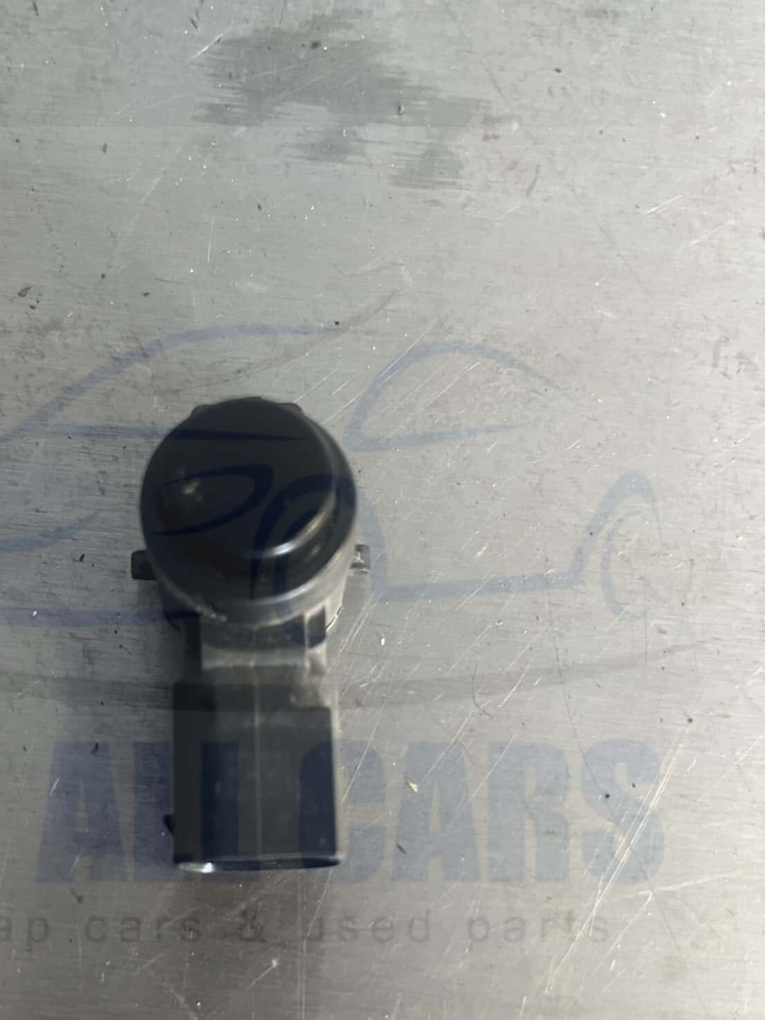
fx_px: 1061
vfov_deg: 50.7
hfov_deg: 39.4
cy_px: 657
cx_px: 282
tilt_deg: -73.9
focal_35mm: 36
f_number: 1.6
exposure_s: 1/50
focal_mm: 5.1
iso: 250
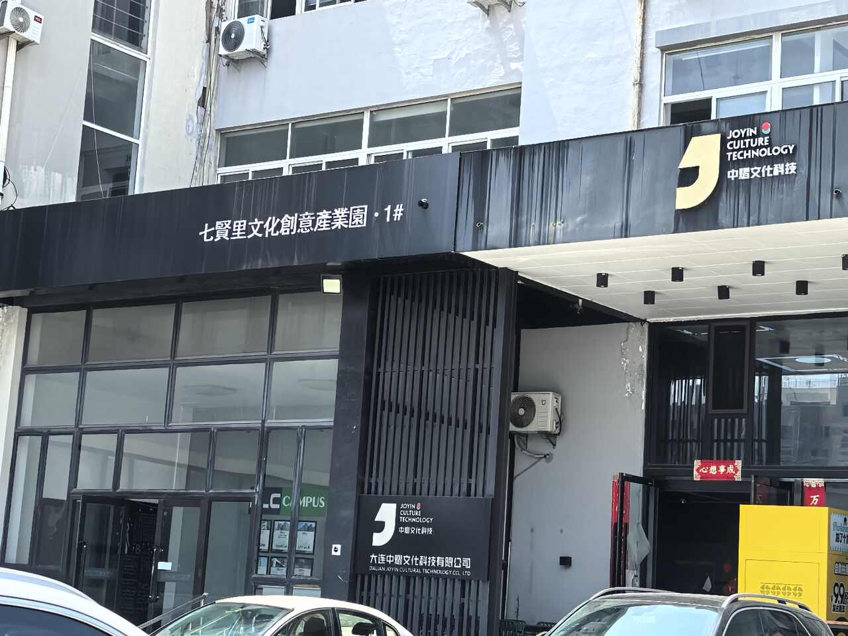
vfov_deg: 21.6
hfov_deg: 28.6
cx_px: 424
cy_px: 318
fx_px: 1666
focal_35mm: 68
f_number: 2
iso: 100
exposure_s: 1/2625
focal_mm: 6.98
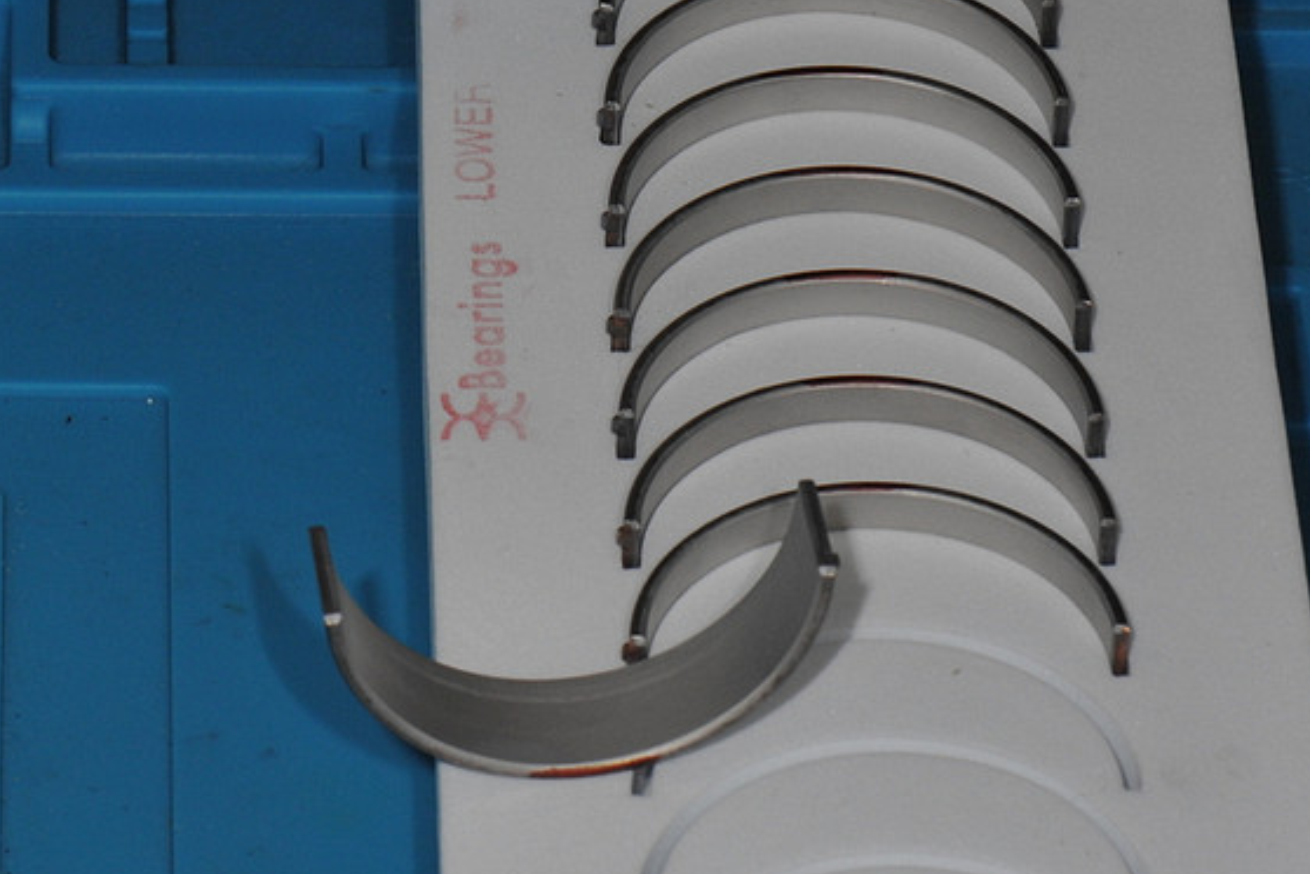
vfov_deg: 6.1
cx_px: 127
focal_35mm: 226
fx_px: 8223
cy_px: 402
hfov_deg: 9.1
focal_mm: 105
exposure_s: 1/60
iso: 800
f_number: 18
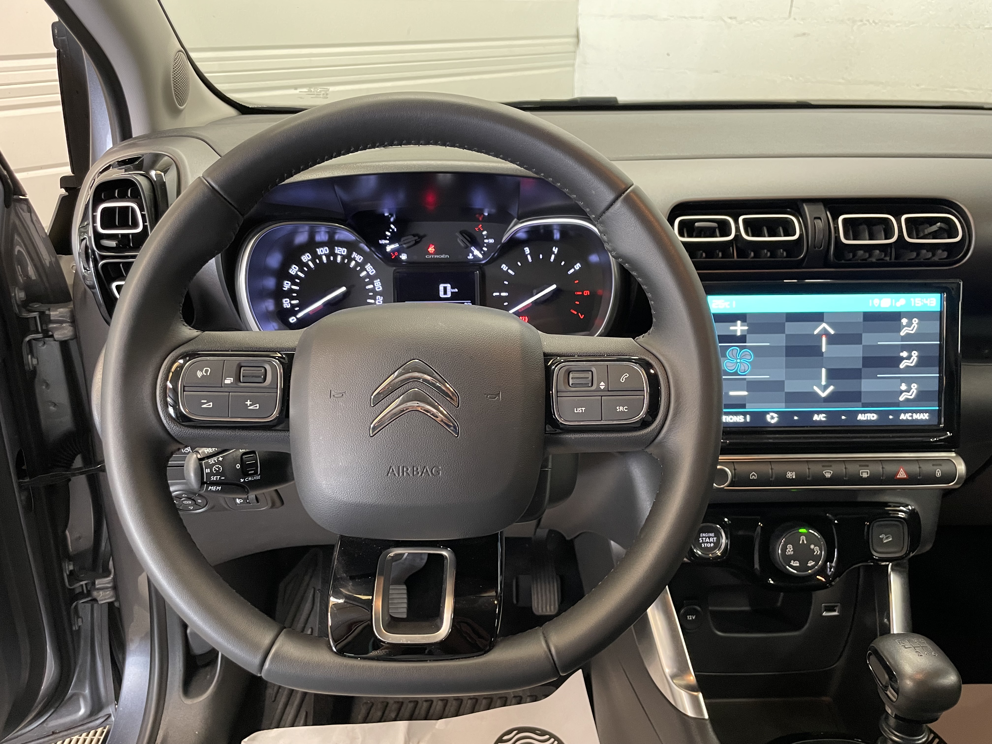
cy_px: 372
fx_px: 745
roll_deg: +0.0
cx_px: 496
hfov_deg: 67.3
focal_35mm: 26
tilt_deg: -25.5
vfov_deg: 53.1
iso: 320
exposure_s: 1/50
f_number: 1.6
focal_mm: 4.2
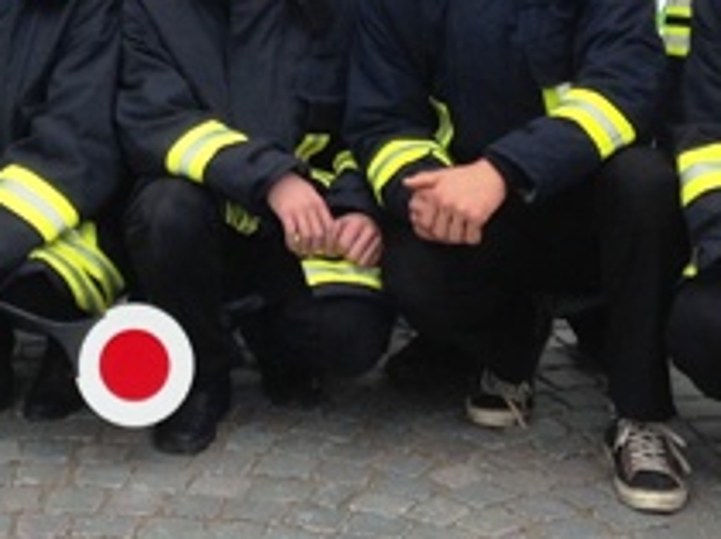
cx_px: 65
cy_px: -213
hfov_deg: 15.5
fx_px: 2621
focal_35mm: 126
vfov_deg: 11.4
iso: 50
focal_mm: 4.12
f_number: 2.4
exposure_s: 1/553
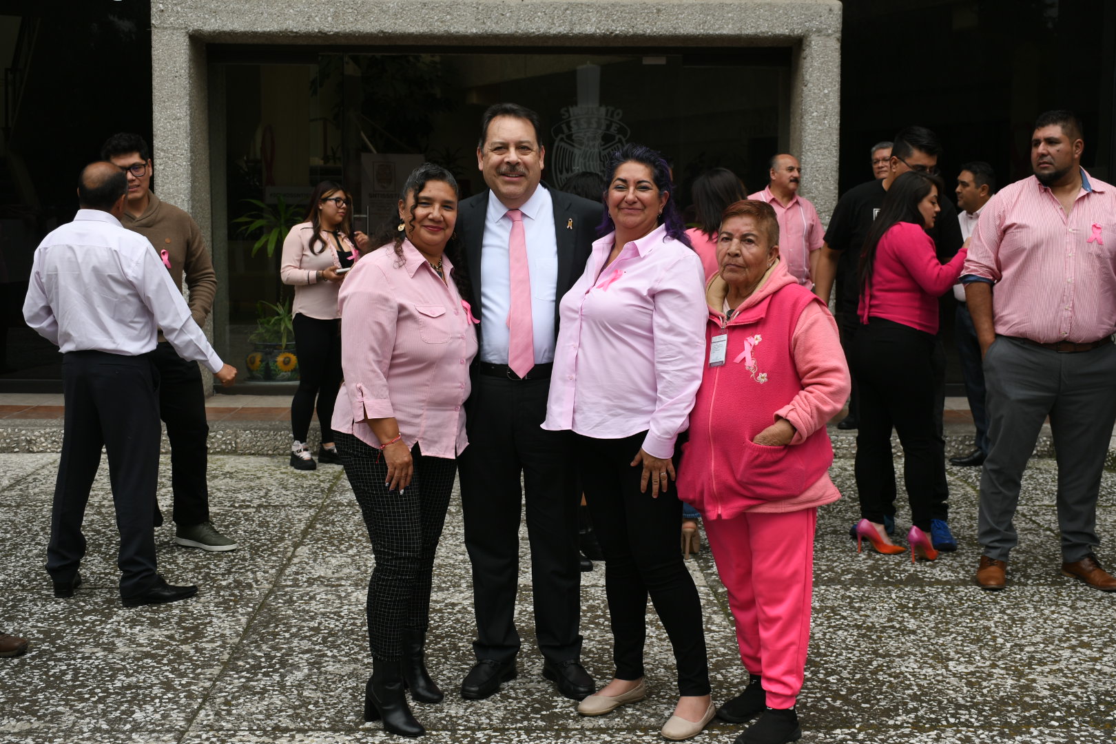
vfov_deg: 28.1
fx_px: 1488
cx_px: 558
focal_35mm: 48
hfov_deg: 41.1
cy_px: 372
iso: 160
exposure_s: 1/160
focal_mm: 32
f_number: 6.3
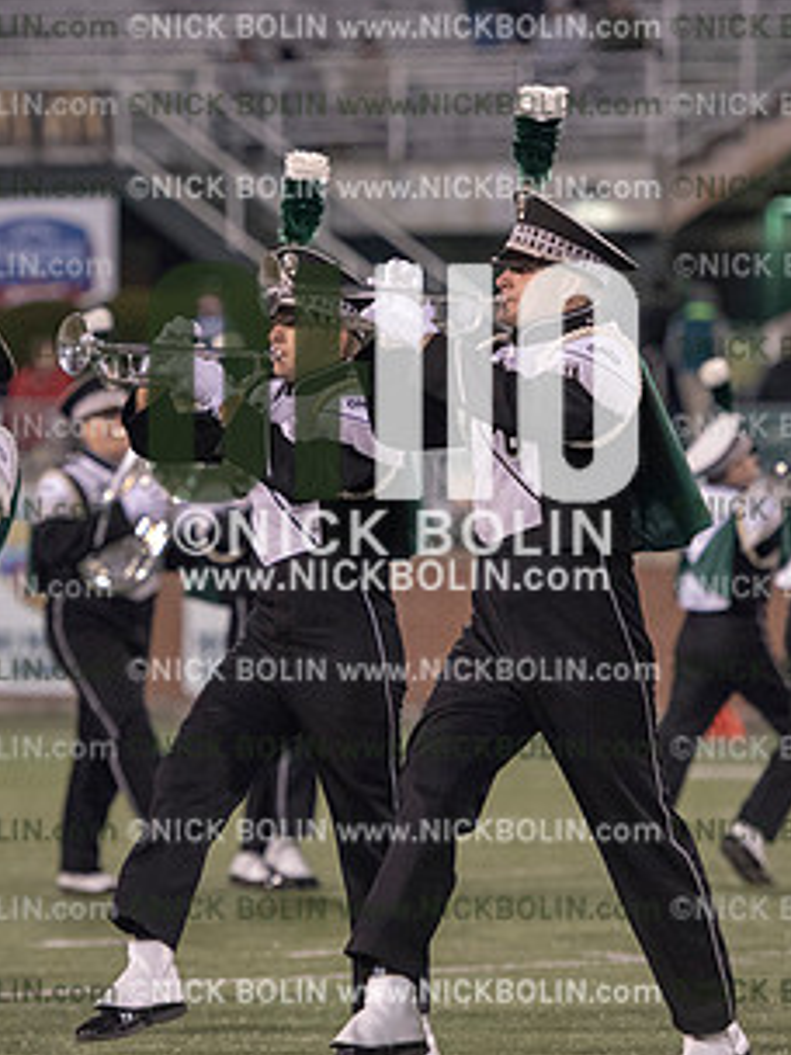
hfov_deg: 5.1
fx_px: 8957
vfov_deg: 6.7
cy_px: 429
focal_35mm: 294
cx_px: 392
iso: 5000
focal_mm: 160
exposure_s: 1/1250
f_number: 3.2
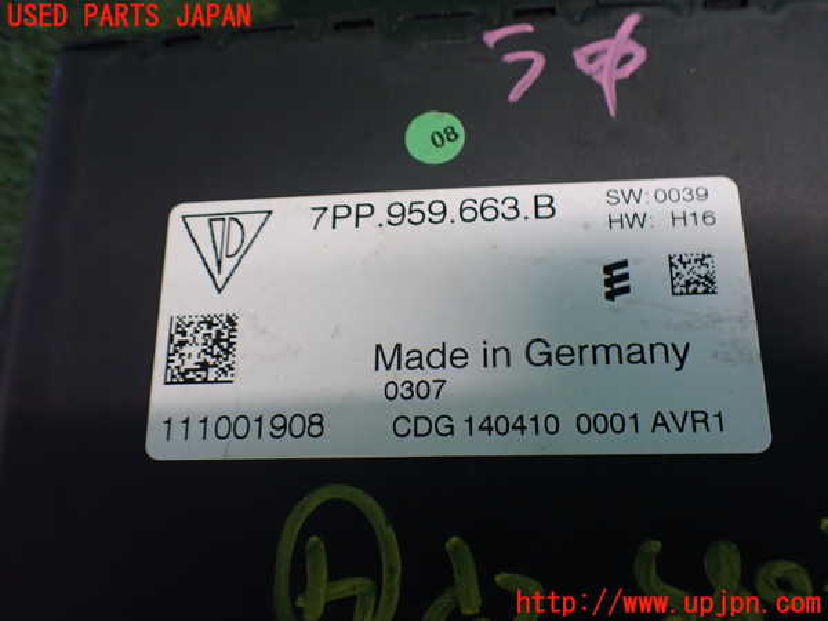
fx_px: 718
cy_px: 310
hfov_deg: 60.0
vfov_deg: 46.8
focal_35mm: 30
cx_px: 414
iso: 640
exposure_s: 1/125
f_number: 2.3
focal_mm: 5.4
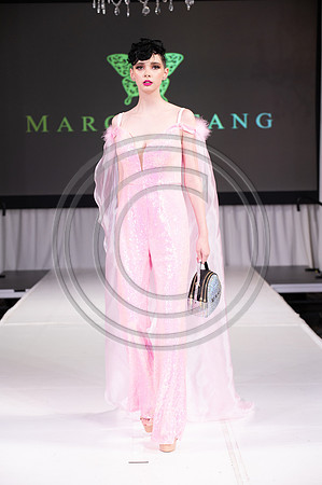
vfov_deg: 20.8
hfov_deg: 13.9
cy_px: 242
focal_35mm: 98
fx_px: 1318
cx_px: 161
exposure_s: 1/400
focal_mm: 98
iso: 2000
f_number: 5.6
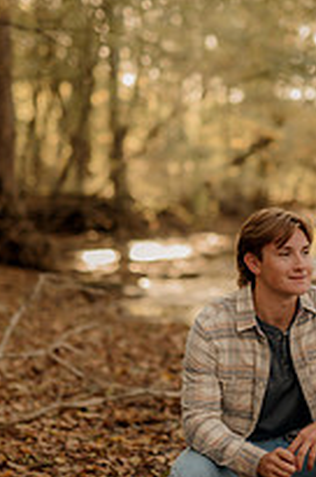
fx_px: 1453
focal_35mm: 110
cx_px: 274
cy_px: 254
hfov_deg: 12.3
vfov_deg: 18.6
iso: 200
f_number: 1.4
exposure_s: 1/250
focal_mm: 50
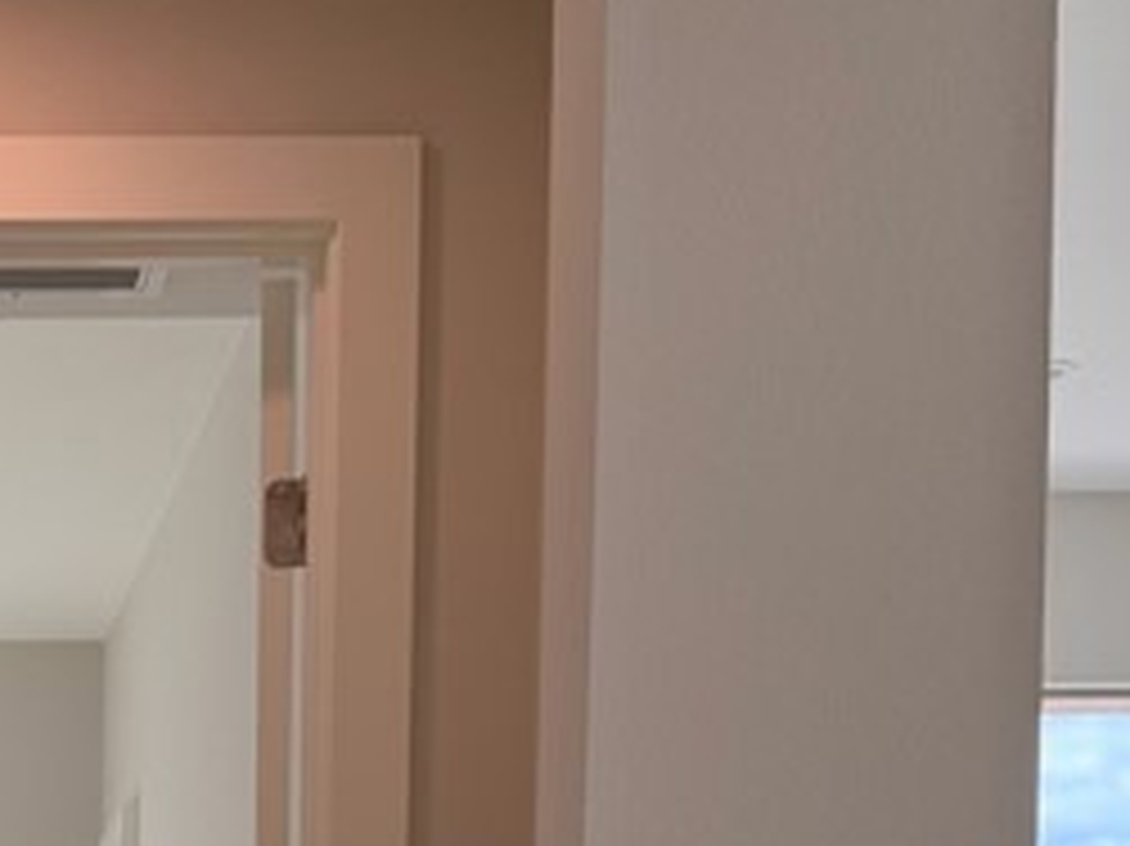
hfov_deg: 19.2
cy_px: 1480
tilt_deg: -4.0
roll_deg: -0.1
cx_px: -117
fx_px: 3198
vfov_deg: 13.6
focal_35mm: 98
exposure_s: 1/368
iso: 100
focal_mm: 6.76
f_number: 1.78
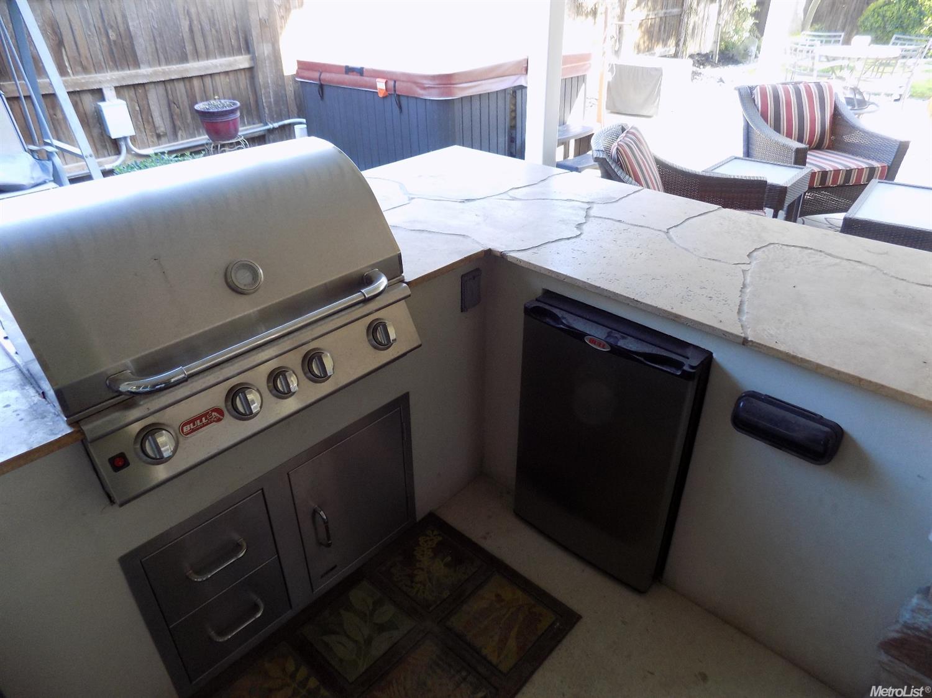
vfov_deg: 58.9
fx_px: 619
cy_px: 349
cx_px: 466
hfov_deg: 73.9
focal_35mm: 23
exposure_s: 1/30
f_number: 3.1
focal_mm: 4
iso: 125
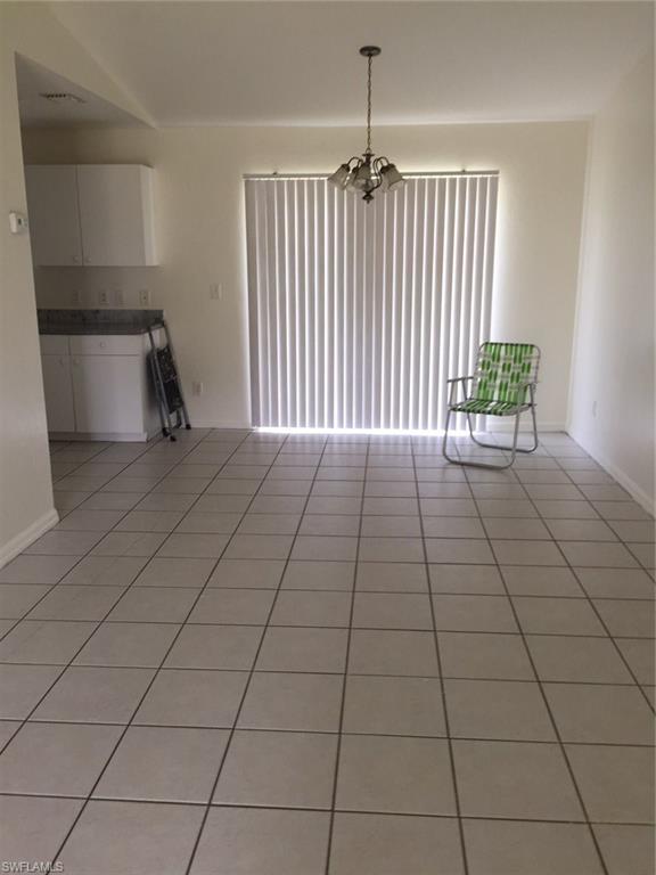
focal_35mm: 29
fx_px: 733
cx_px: 328
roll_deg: +1.2
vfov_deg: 61.7
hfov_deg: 48.2
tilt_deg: -15.6
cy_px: 438
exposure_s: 1/60
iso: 32
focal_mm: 4.15
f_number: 2.2
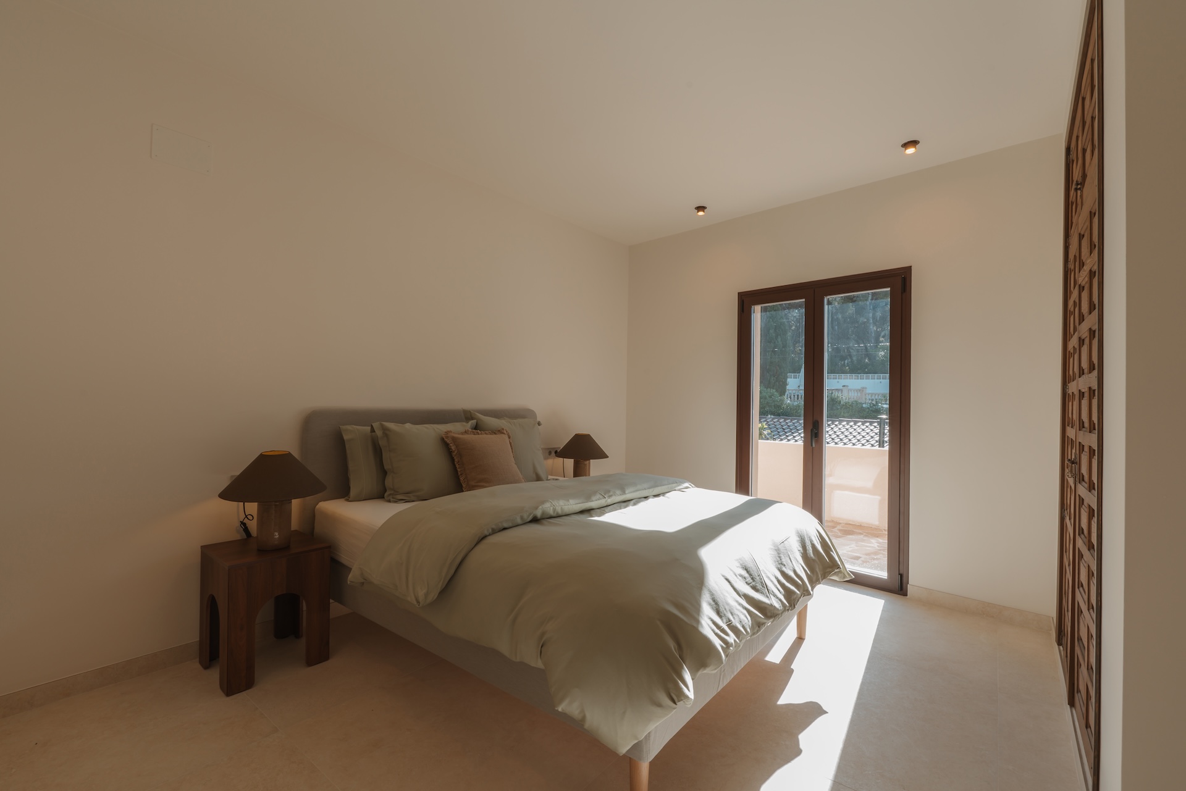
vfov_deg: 73.8
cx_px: 593
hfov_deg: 96.7
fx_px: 527
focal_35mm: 16
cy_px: 396
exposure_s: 1/13
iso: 80
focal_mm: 16
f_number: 14
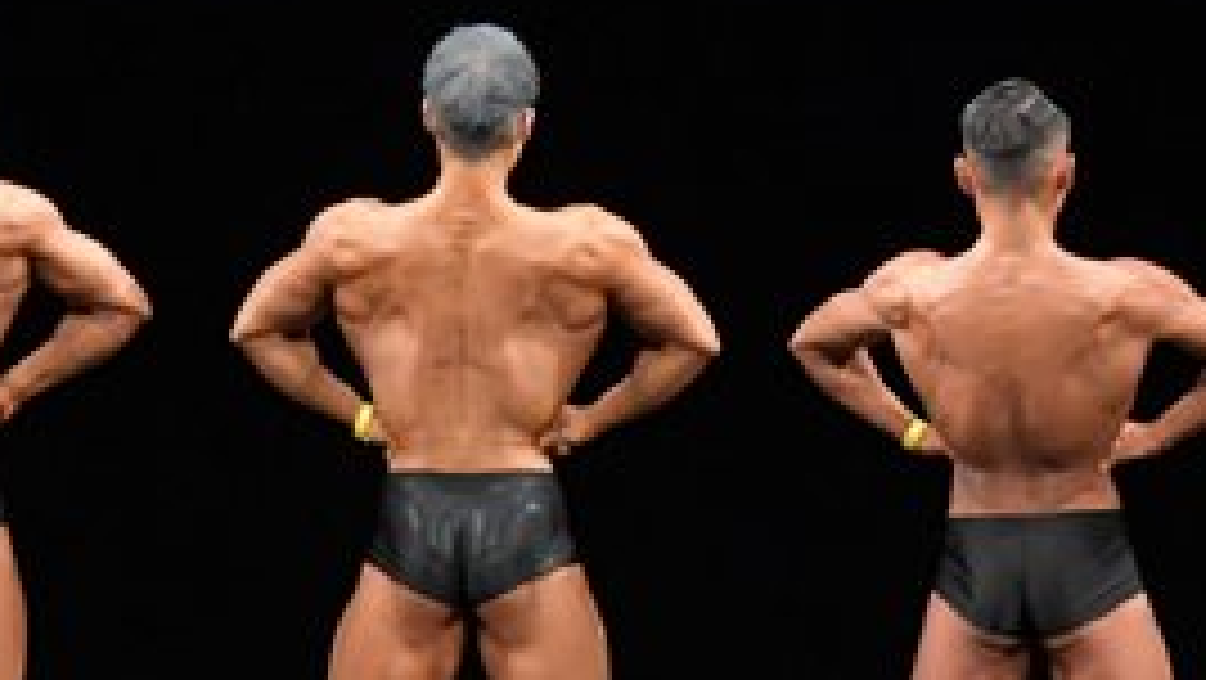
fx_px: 14236
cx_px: 461
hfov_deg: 4.9
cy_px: 518
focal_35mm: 445
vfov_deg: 2.7
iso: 3200
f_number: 5.6
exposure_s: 1/400
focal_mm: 98
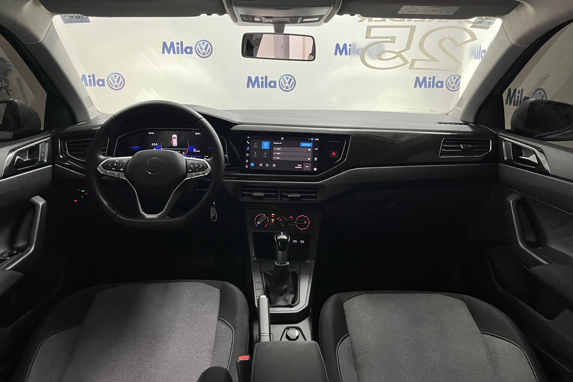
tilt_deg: -15.1
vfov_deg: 46.4
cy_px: 180
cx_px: 284
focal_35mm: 28
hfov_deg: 65.5
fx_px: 446
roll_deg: -0.4
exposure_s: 1/60
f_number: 1.6
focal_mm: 5.1
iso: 400
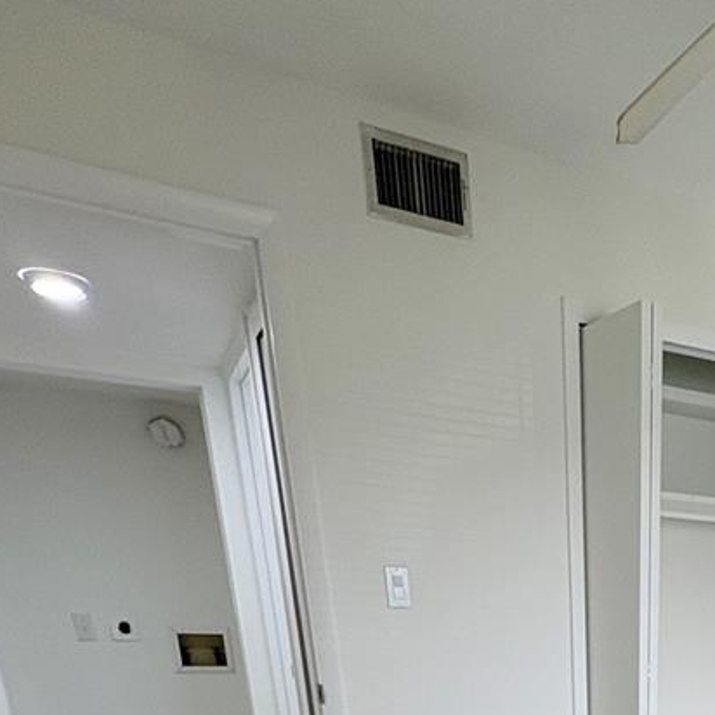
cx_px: 661
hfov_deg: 41.8
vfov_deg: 32.5
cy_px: 960
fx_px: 841
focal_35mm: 36
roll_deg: -0.5
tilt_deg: -21.0
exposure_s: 1/120
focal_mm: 2.22
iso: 100
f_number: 2.2
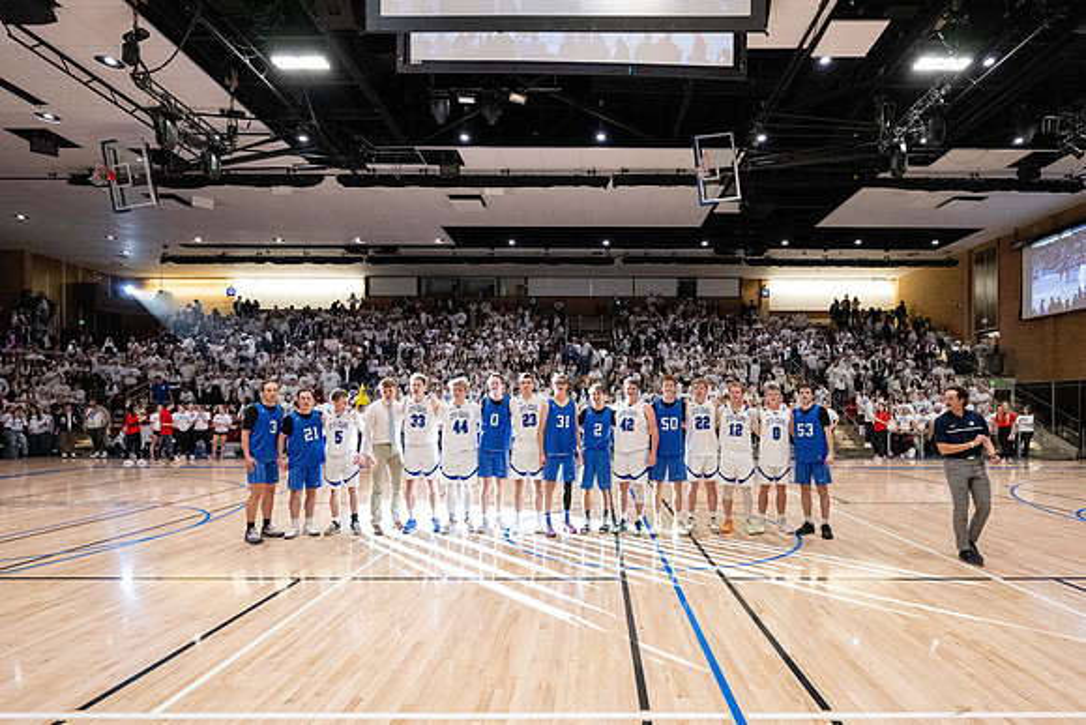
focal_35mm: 20
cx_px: 596
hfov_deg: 85.0
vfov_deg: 62.8
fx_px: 590
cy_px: 414
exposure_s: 1/500
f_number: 4
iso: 8000
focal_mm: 16.5
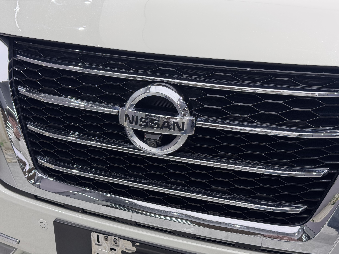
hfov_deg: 39.7
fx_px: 470
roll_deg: -0.5
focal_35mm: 48
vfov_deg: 30.3
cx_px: 170
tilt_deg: -23.5
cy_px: 127
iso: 80
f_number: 1.78
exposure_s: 1/172
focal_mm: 6.76
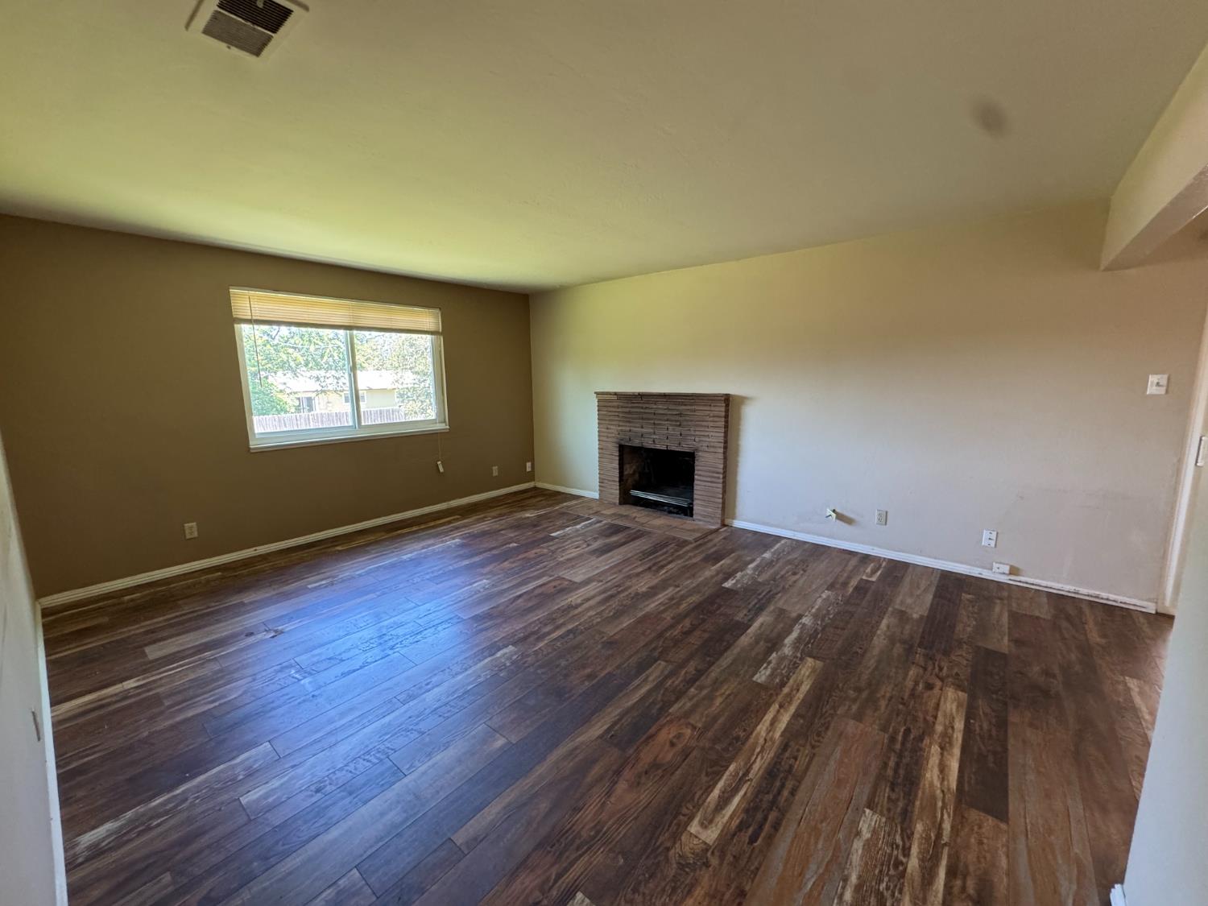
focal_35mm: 14
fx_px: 489
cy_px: 453
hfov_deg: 102.1
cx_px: 604
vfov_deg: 85.7
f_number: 2.2
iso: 320
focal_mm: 2.22
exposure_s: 1/69
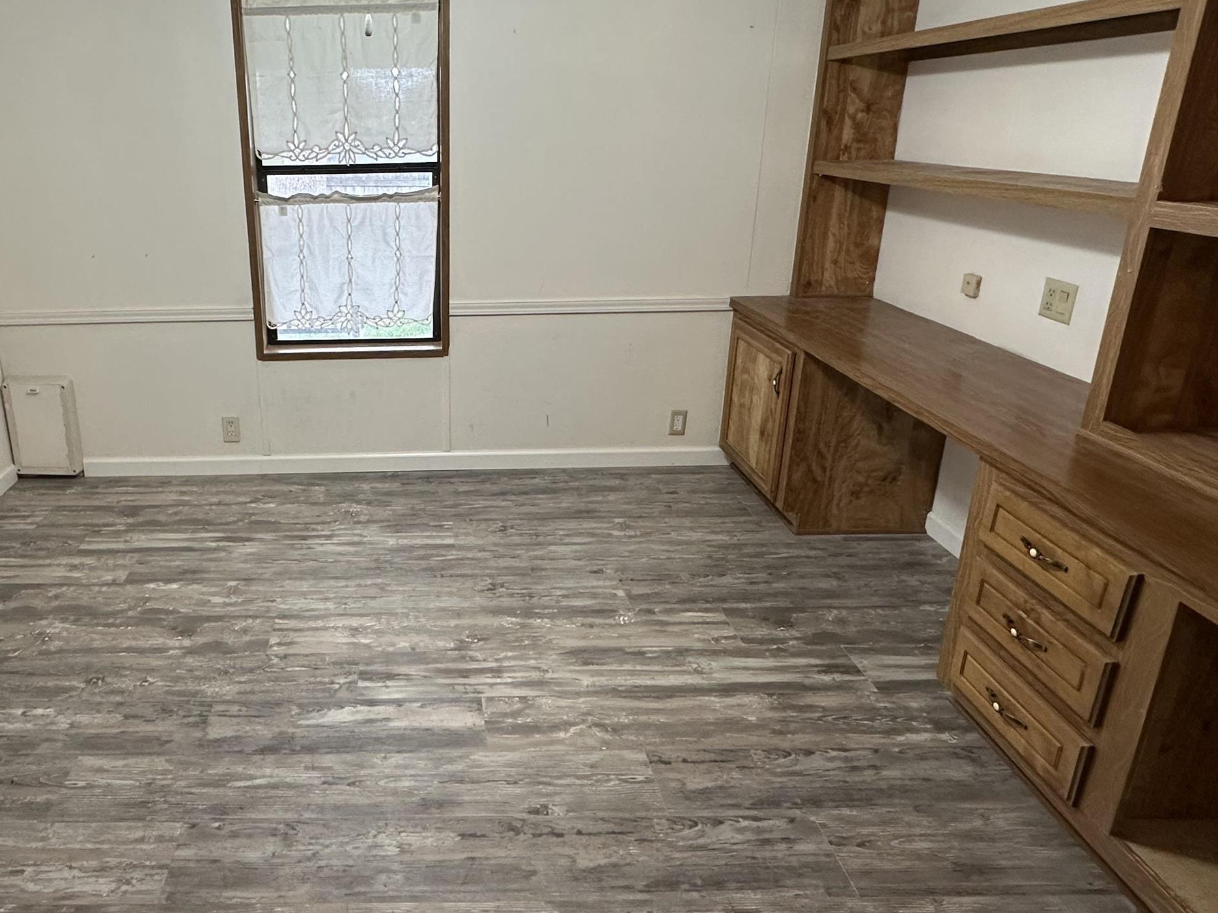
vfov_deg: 58.4
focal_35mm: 23
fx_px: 809
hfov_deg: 71.6
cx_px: 400
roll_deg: +1.6
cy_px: 364
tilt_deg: -15.5
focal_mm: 2.22
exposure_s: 1/120
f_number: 2.2
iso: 250
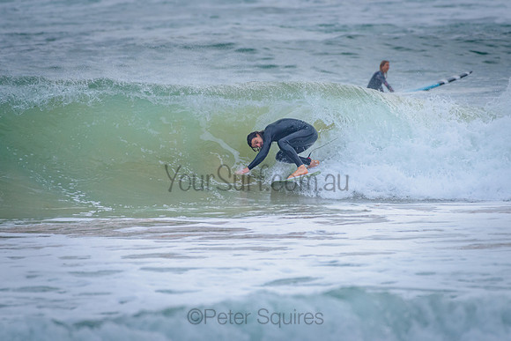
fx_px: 8702
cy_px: 148
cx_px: 257
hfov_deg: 3.4
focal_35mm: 613
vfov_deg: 2.2
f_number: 6.3
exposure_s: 1/2000
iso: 800
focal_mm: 500
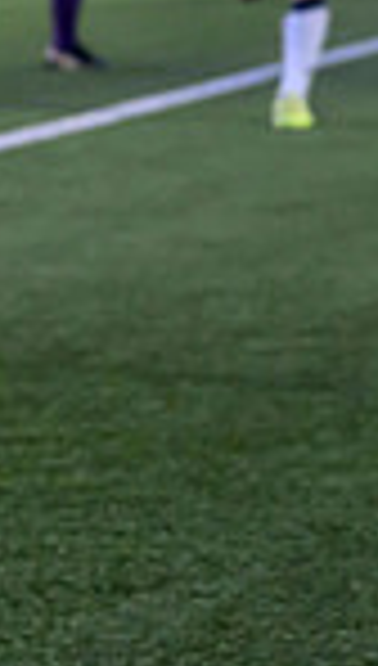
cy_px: 101
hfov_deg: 3.5
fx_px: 6000
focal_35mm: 339
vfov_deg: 6.3
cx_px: -737
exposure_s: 1/1250
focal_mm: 74
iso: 2500
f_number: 4
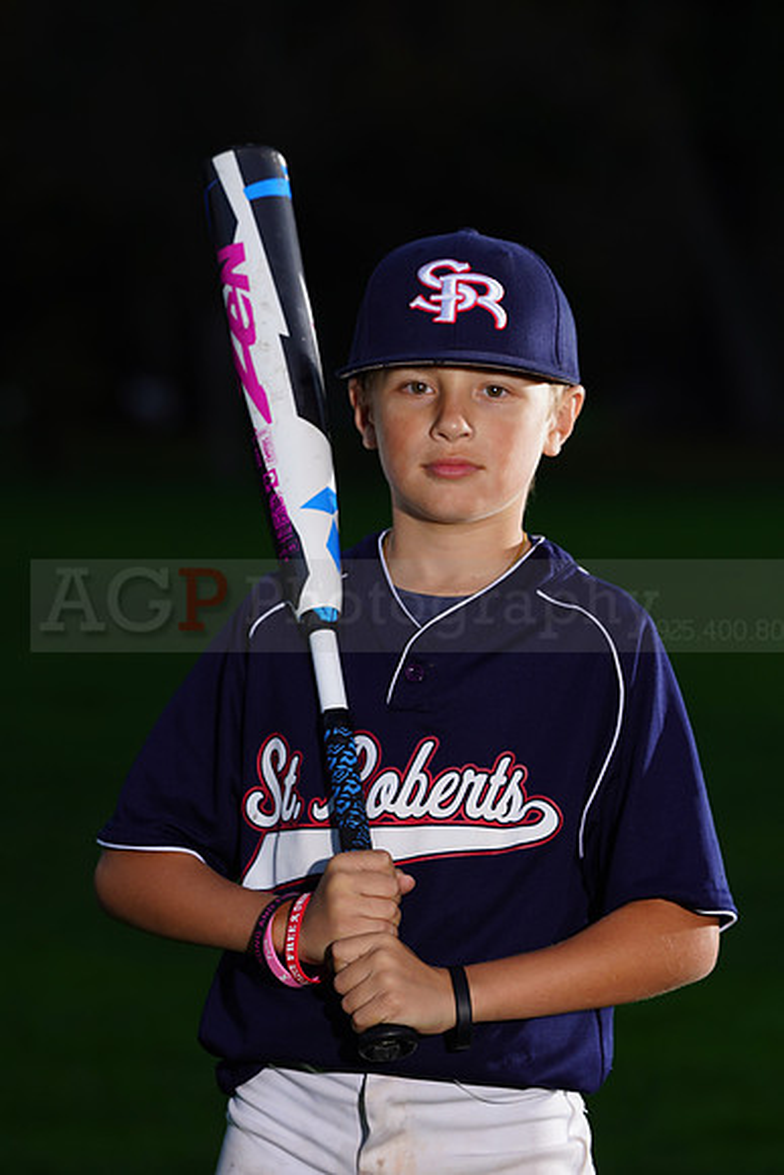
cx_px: 392
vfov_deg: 8.8
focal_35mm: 235
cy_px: 588
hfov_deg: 5.9
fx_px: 7671
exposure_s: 1/160
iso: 200
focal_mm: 235
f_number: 7.1
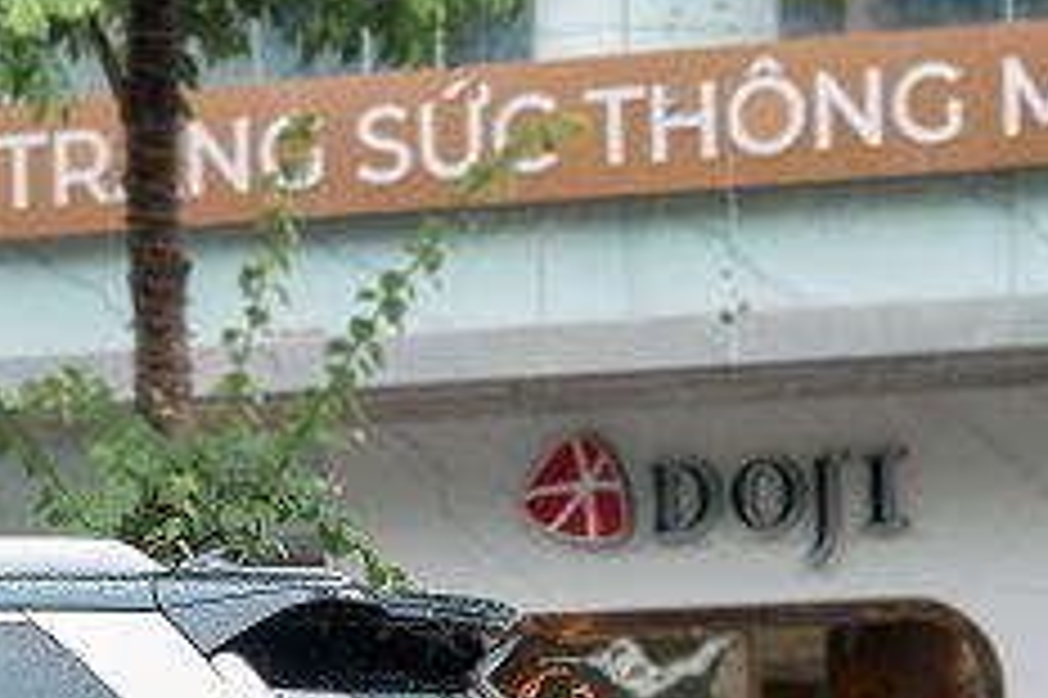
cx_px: -1030
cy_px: 916
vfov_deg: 4.3
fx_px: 9192
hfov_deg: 6.3
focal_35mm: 316
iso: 250
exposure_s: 1/250
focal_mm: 70
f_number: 4.5
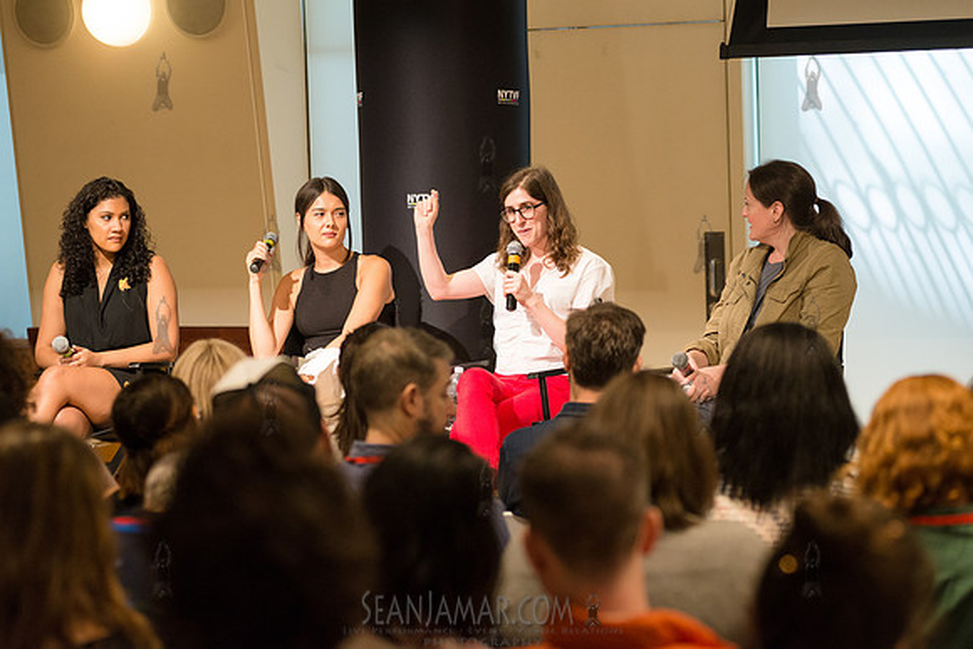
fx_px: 2838
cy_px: 324
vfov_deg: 13.0
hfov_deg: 19.5
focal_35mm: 105
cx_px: 486
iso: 2500
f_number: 4
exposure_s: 1/200
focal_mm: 105
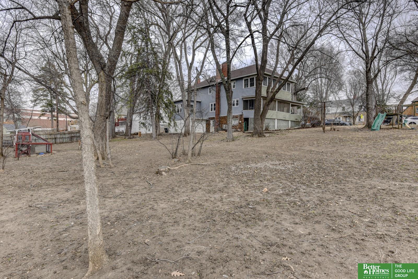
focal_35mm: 24
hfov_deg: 73.7
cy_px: 140
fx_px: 279
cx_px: 209
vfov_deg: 53.2
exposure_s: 1/400
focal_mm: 24
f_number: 8
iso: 400
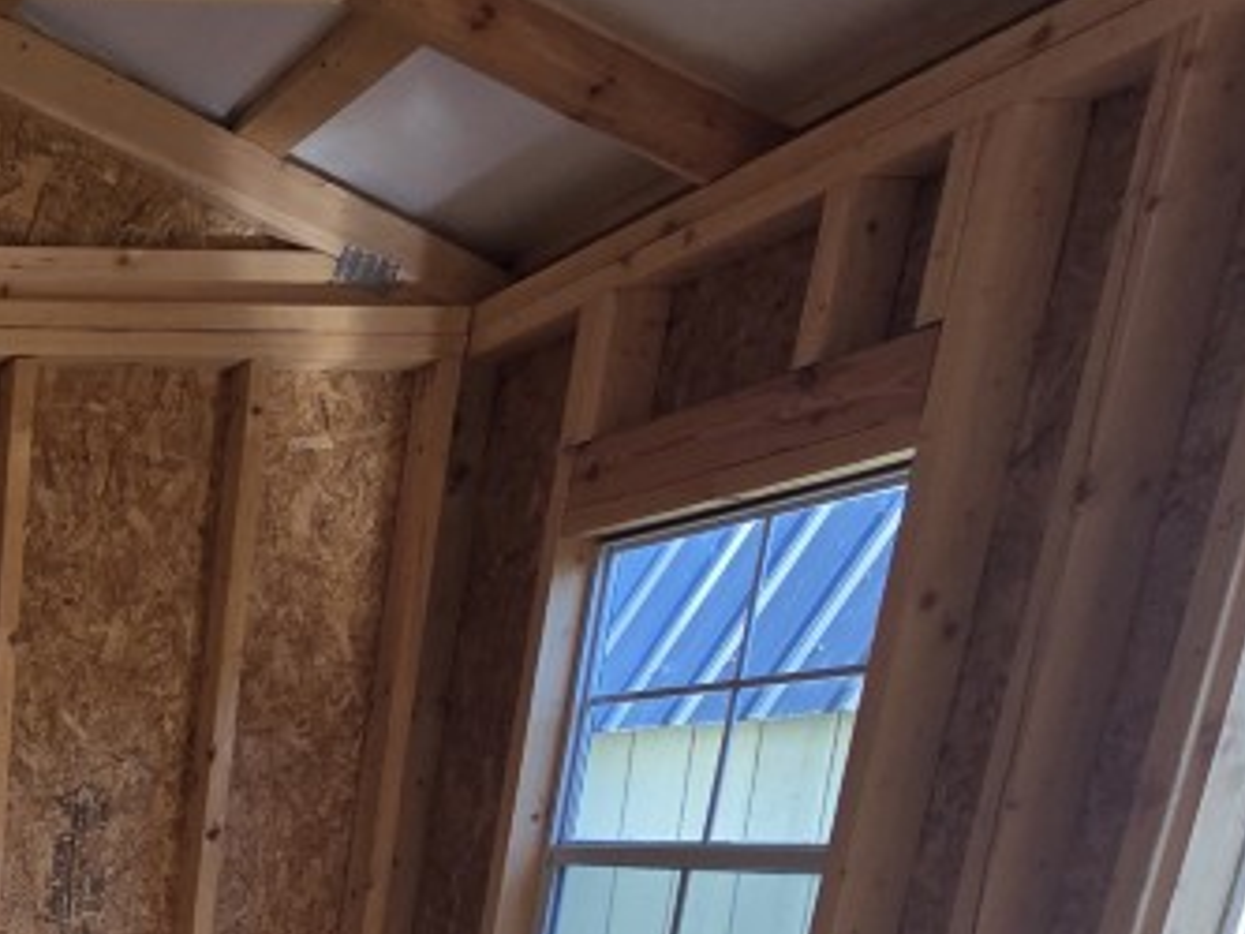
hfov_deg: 33.4
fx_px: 1439
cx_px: -396
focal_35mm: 40
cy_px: 1293
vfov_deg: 27.9
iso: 50
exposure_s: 1/202
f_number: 2.2
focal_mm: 2.2
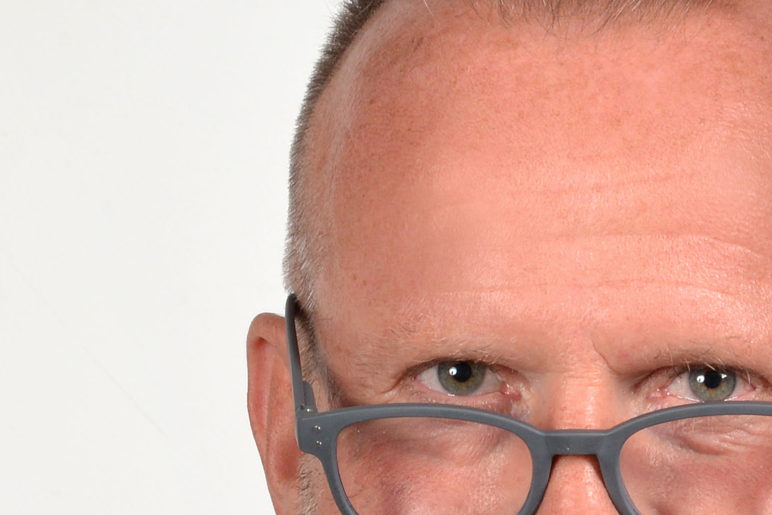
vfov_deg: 6.1
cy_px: 725
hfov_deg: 9.2
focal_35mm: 223
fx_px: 4782
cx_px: 493
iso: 400
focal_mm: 58
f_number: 14
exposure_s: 1/60
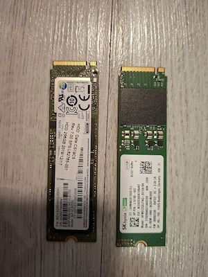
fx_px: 184
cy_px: 138
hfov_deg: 58.9
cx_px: 104
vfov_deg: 73.9
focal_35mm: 23
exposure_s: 1/33
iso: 250
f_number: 1.8
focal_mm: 5.54
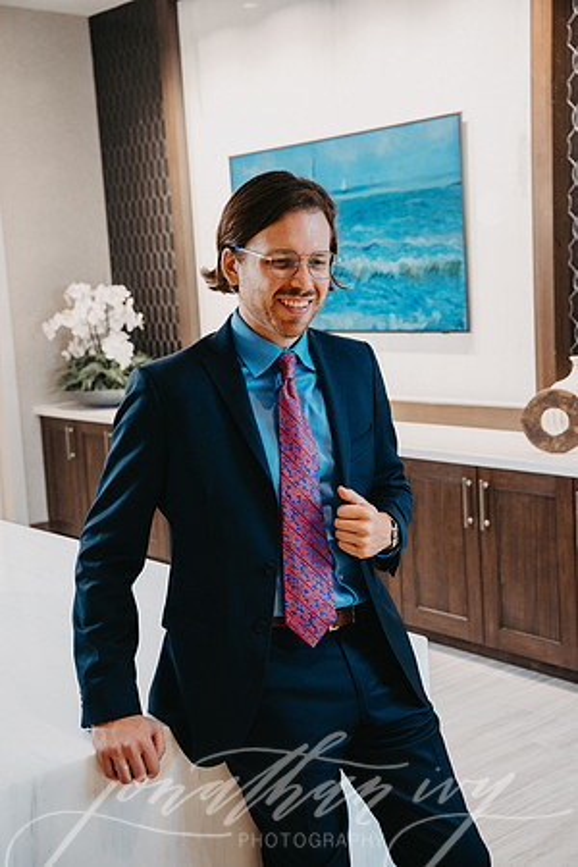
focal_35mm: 50
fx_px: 1204
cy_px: 434
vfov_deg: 39.6
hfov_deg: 27.0
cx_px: 289
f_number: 4.5
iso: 1600
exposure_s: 1/125
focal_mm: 50
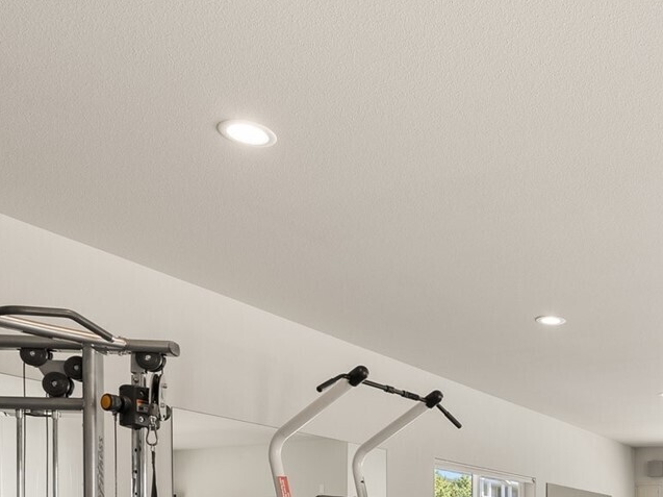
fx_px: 785
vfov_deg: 31.1
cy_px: 553
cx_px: 647
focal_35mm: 41
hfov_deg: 40.7
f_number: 8
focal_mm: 16
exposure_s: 1/8
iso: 500
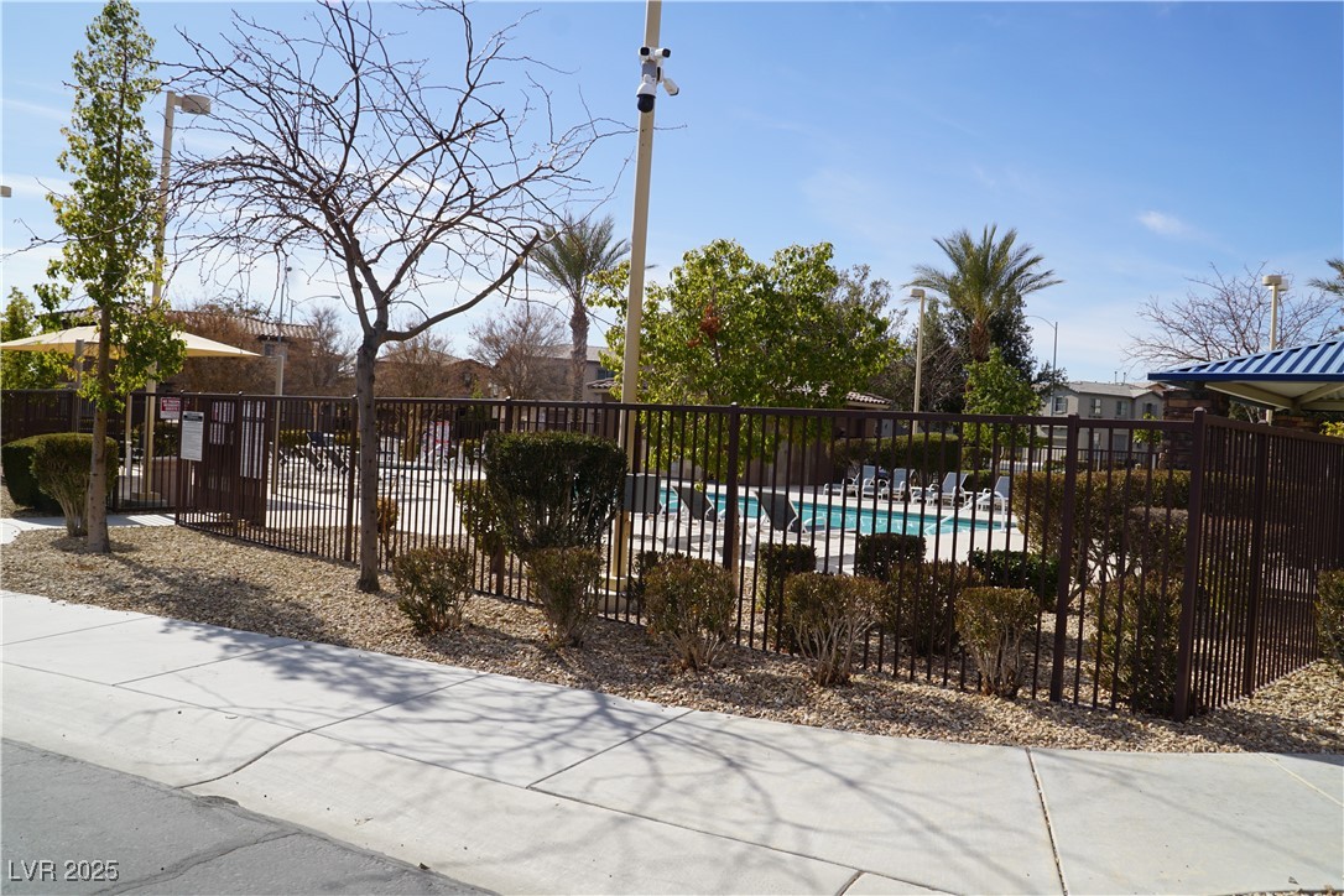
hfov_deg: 67.4
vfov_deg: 47.9
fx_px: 1008
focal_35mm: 27
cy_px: 448
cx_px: 672
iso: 100
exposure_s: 1/200
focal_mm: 18
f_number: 10
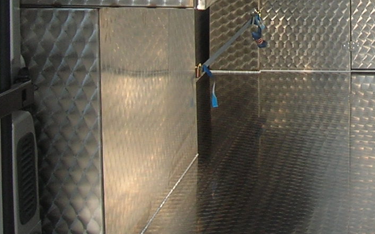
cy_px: -105
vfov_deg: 10.9
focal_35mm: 116
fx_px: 1186
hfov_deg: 17.6
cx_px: 369
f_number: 4.9
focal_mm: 5.7
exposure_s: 1/133
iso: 50
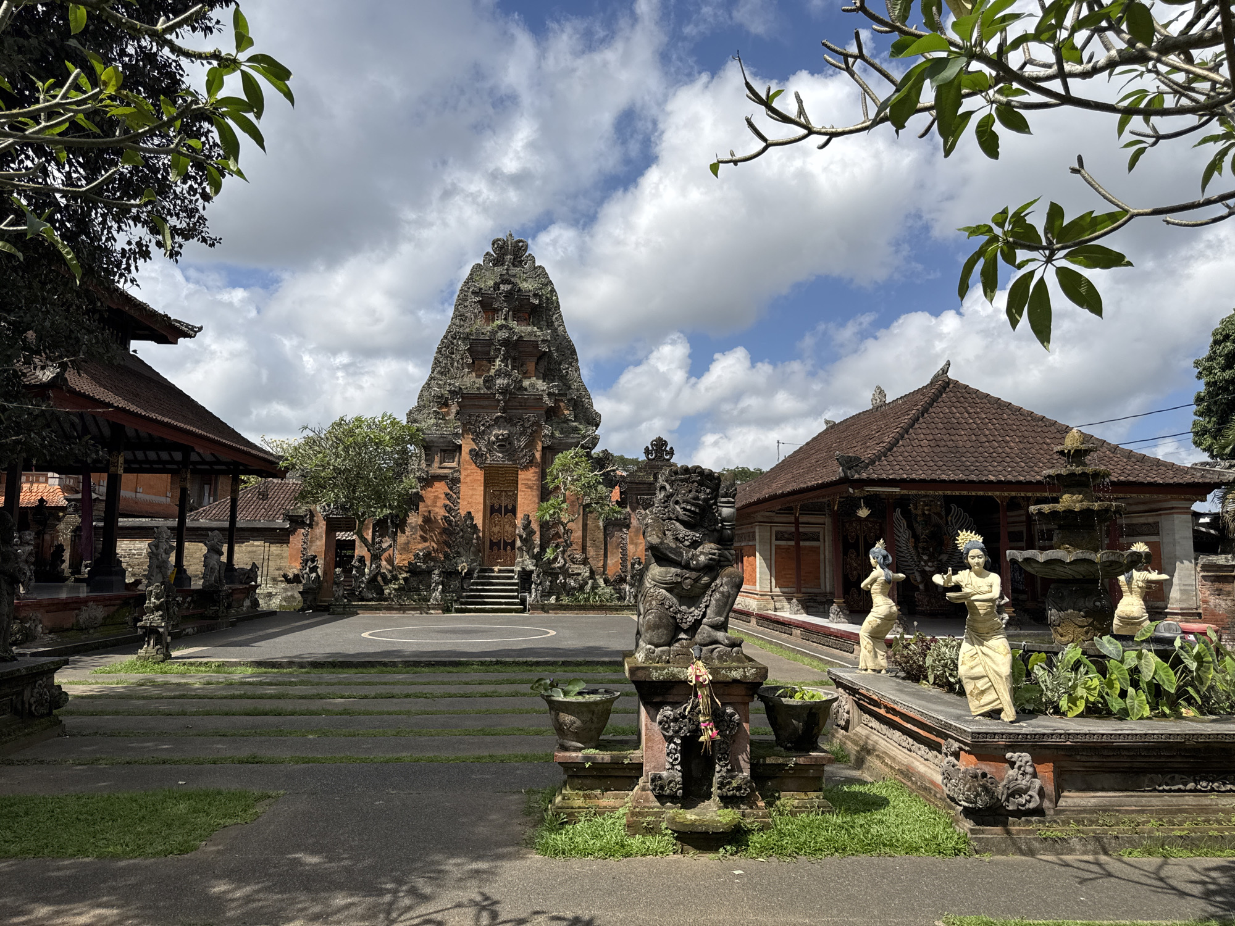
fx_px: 856
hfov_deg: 71.6
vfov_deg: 56.8
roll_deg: -0.1
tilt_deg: +6.6
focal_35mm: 24
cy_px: 463
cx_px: 618
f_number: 1.78
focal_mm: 6.76
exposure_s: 1/7092
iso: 80
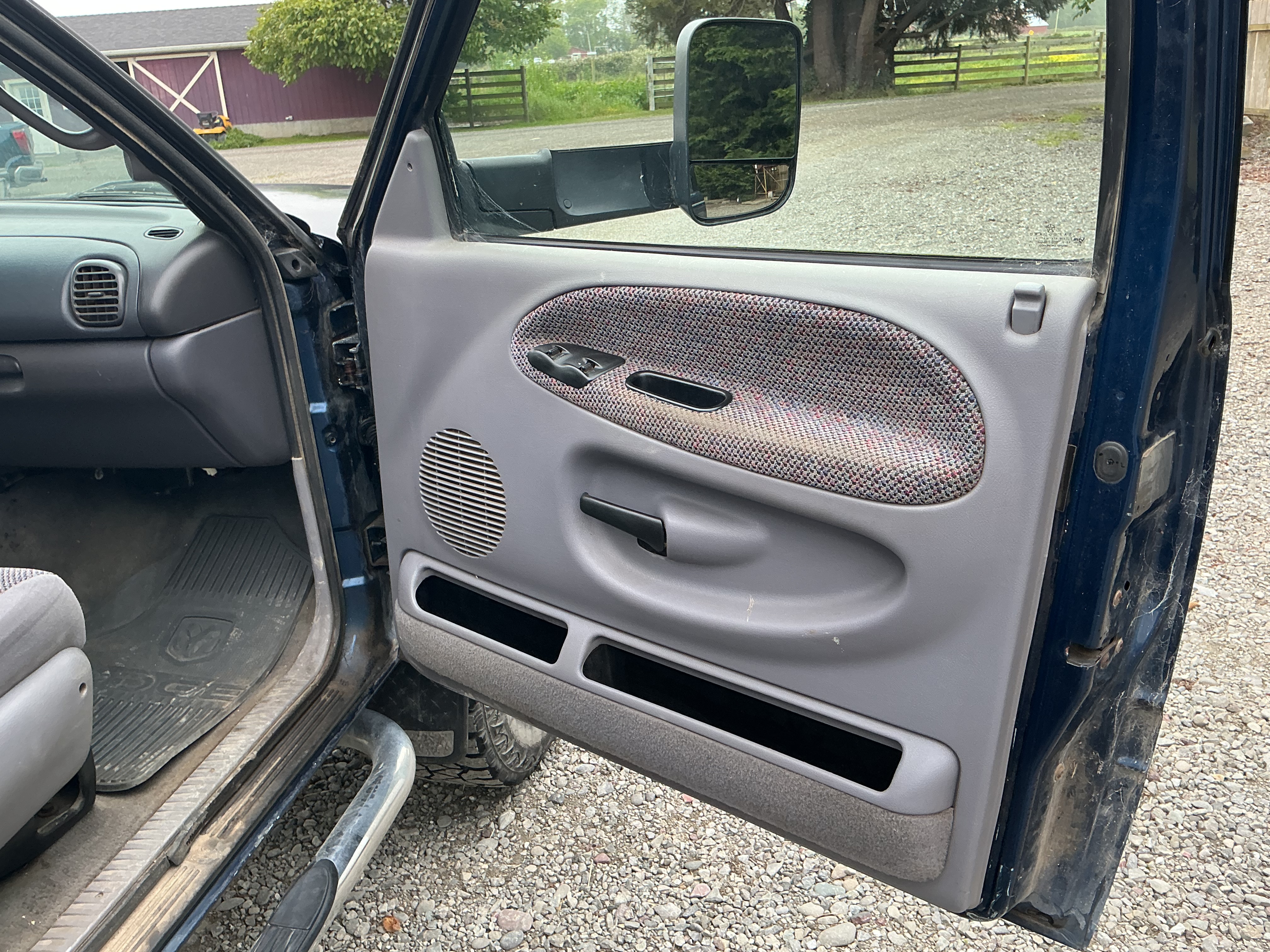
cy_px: 476
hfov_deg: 61.7
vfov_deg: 48.2
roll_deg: +3.4
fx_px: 1064
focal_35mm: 29
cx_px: 635
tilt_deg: -20.8
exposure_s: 1/60
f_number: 1.8
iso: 40
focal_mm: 3
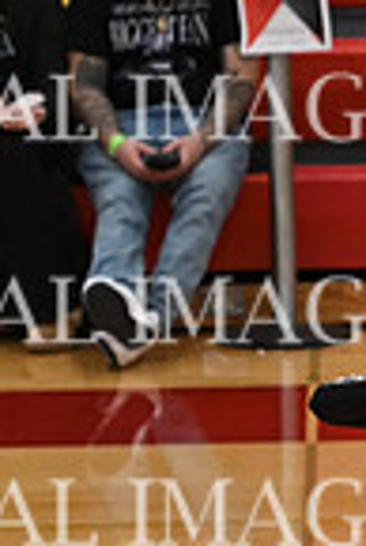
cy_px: 614
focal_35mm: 697
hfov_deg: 2.0
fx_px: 10603
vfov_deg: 3.0
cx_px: 424
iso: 3200
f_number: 4
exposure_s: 1/400
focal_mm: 116
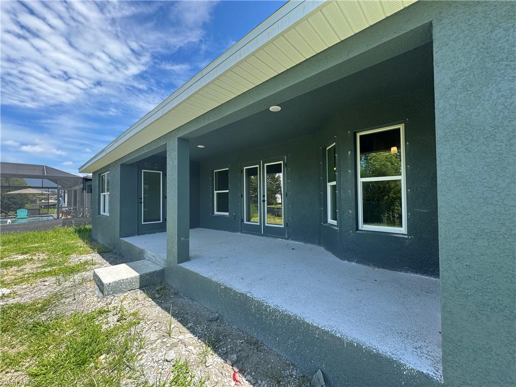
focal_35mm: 14
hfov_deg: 102.1
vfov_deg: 85.7
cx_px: 258
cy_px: 194
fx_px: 209
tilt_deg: -0.1
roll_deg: +2.5
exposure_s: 1/322
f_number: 2.2
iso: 40
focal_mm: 2.22
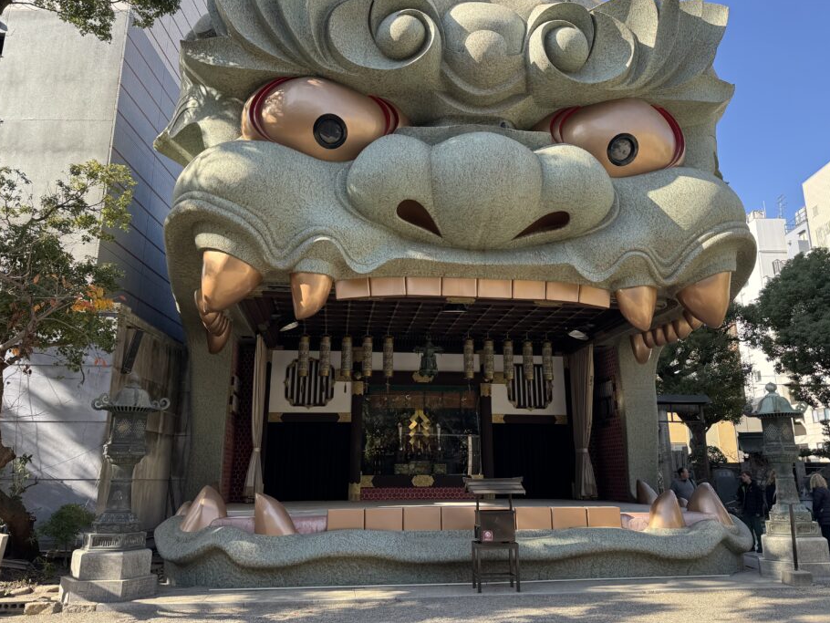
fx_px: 648
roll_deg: +0.6
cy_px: 303
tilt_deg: +14.9
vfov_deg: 51.4
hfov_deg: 65.3
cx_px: 431
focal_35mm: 27
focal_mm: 6.76
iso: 80
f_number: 1.78
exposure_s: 1/864
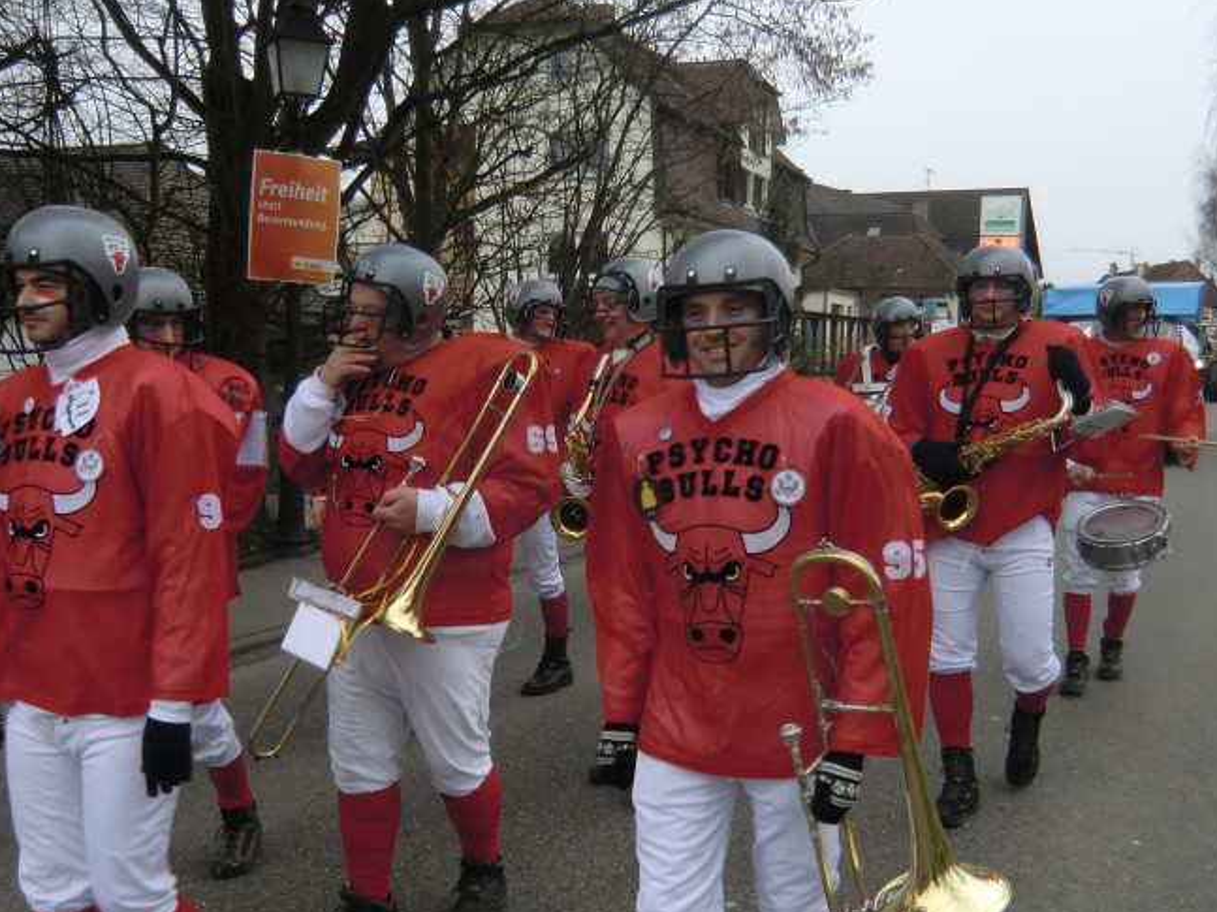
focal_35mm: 38
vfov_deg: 37.6
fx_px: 1336
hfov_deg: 49.0
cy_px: 532
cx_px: 596
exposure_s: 1/125
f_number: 3.2
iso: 64
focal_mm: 4.3
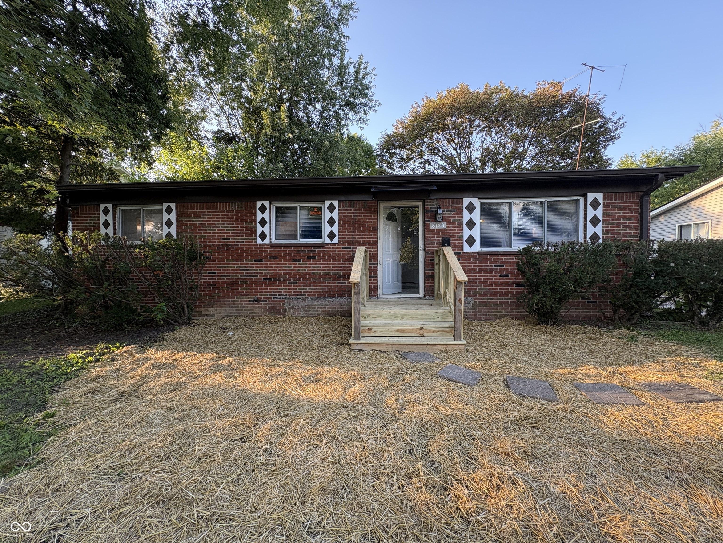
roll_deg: +1.0
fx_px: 292
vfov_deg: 85.7
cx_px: 362
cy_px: 272
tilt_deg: -1.1
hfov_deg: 102.1
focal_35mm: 14
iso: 64
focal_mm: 2.22
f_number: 2.2
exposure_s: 1/99
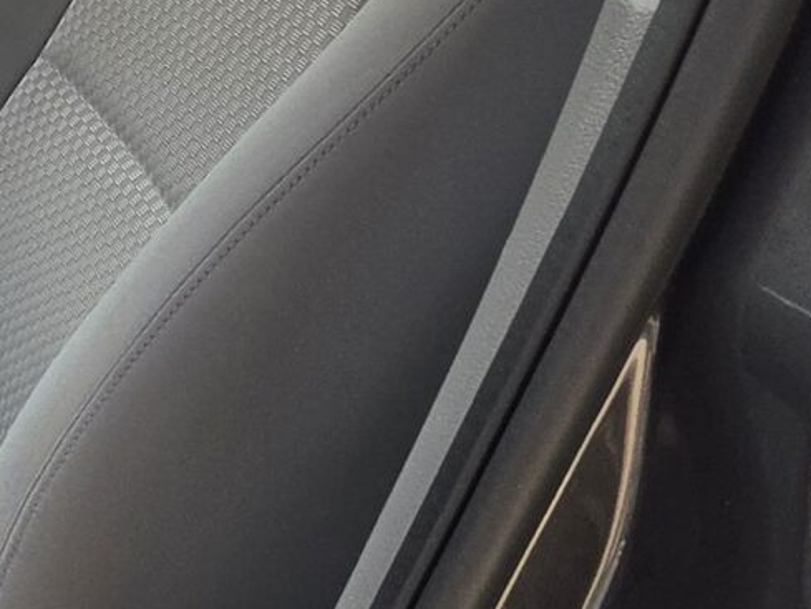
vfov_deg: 21.3
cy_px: 110
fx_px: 1594
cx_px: -478
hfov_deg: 22.3
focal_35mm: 68
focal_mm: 2.2
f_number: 1.9
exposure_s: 1/339
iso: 32
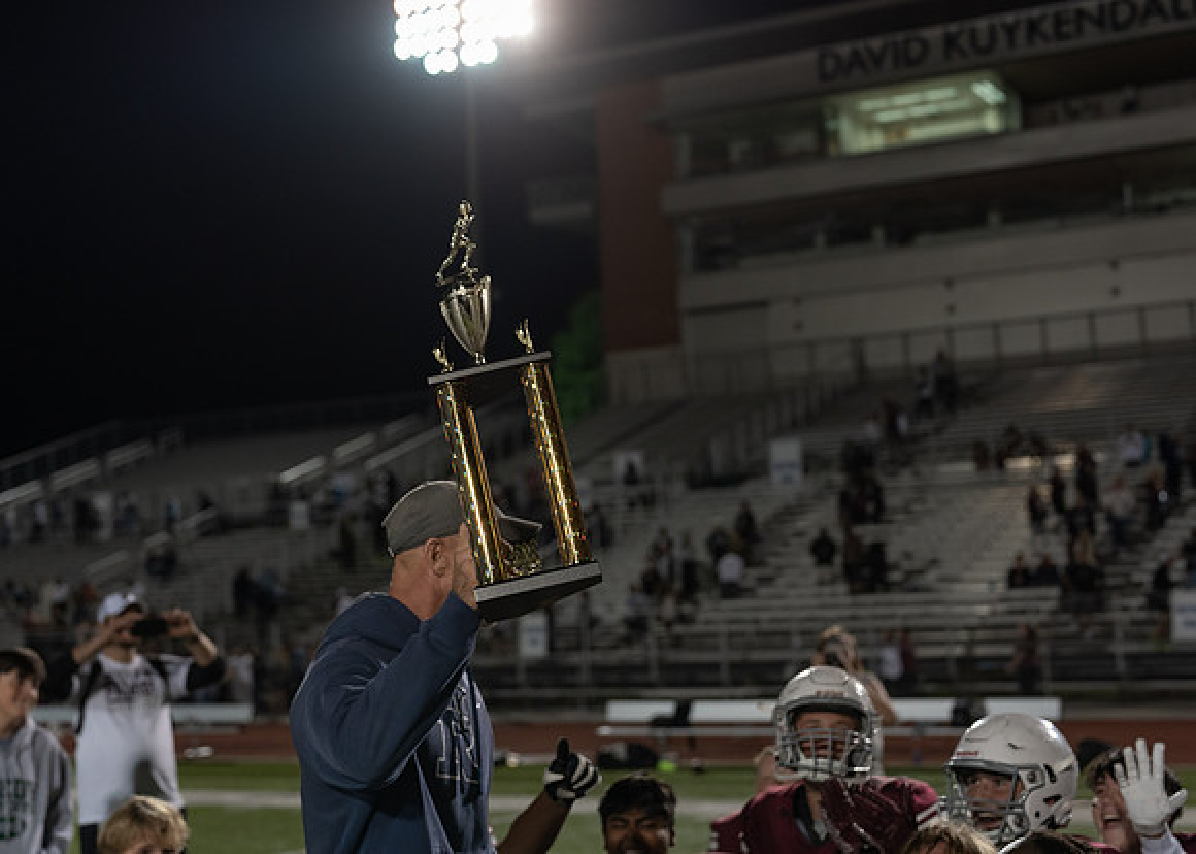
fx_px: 1951
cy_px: 432
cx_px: 531
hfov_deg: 34.1
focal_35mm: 57
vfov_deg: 24.7
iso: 800
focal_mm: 50
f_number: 2.8
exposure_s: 1/400
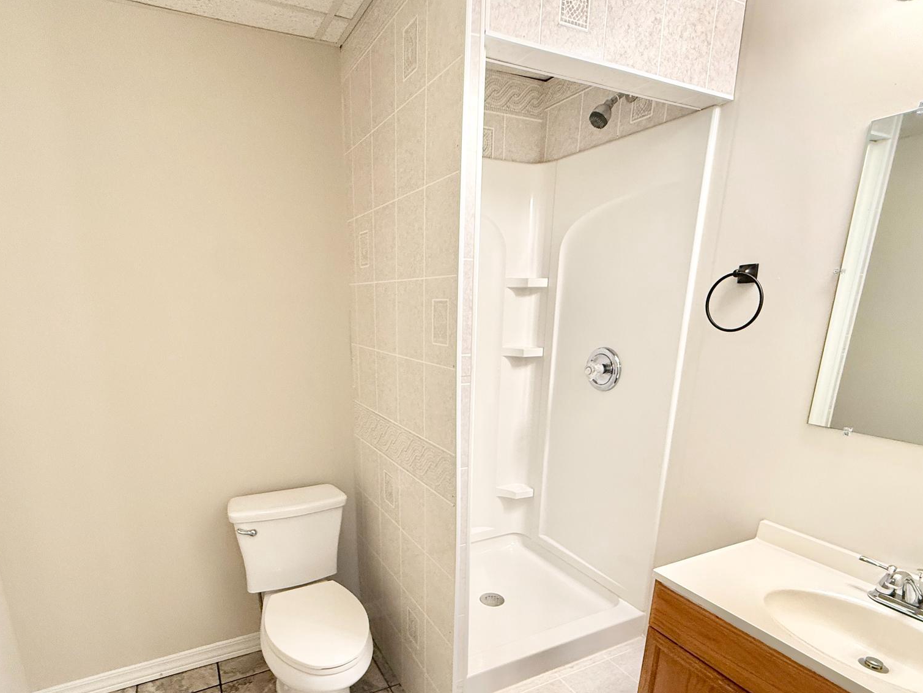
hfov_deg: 84.4
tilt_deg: -14.5
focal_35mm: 19
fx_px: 507
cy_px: 439
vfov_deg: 67.5
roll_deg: -0.6
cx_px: 413
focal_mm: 2.22
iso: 250
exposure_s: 1/120
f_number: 2.2
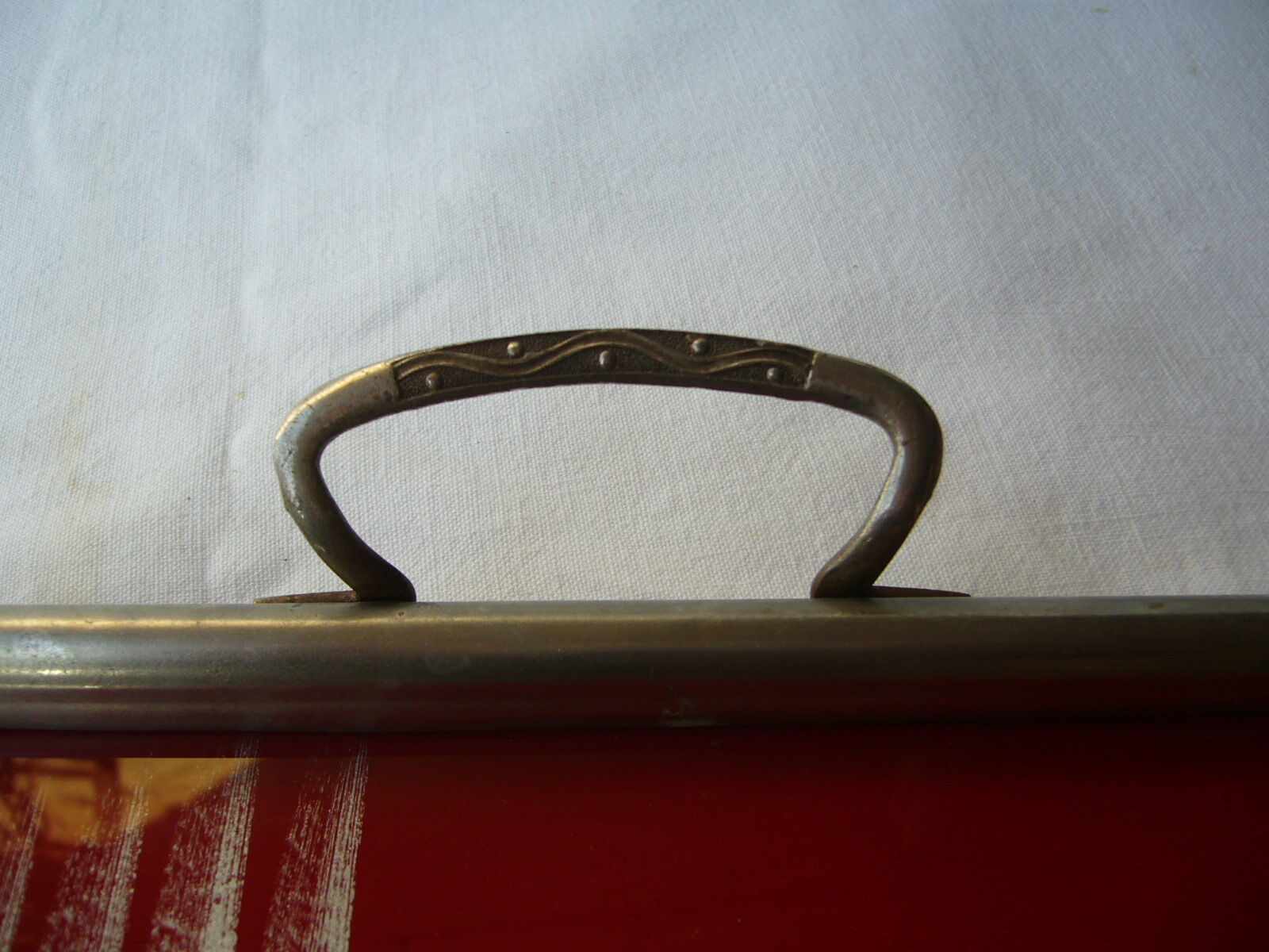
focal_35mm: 35
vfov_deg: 40.7
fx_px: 1283
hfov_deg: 52.6
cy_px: 476
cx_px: 634
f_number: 2.8
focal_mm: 5.8
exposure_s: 1/160
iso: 80
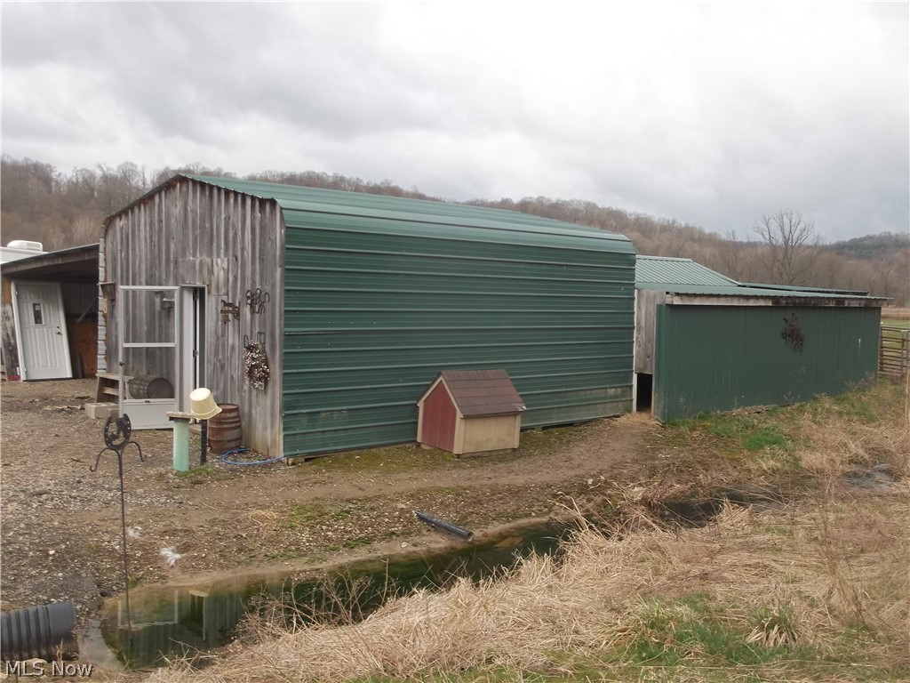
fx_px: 868
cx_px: 455
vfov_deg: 42.9
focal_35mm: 33
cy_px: 342
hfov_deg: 55.4
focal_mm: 5.9
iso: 80
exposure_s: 1/100
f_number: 8
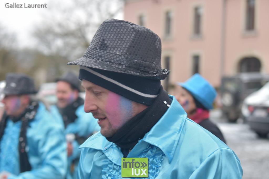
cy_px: 90
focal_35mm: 84
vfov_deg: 16.3
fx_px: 628
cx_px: 134
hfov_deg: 24.2
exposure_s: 1/160
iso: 320
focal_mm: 56
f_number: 3.5
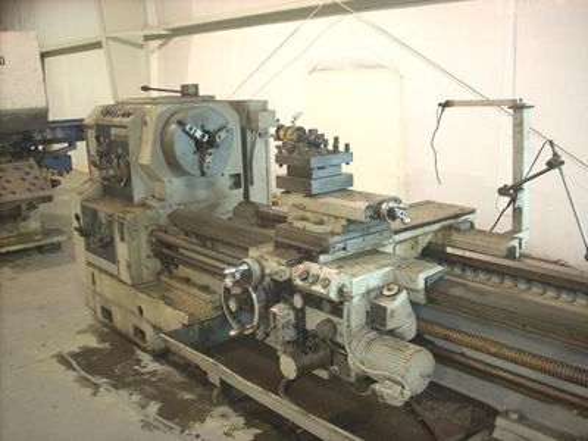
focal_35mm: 37
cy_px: 220
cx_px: 294
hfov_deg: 50.1
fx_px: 628
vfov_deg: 38.7
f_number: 2.8
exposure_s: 1/30
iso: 259
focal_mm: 6.2
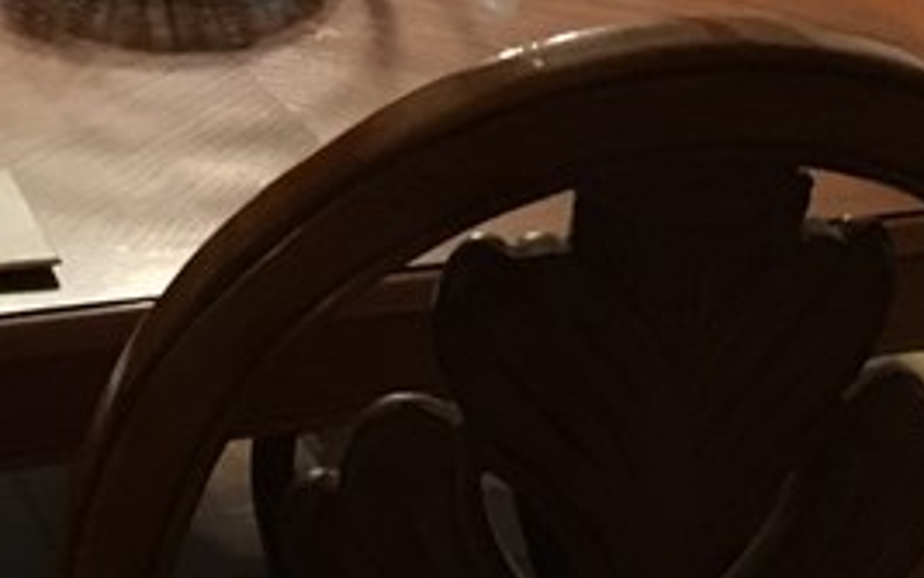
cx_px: 273
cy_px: -723
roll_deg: -2.7
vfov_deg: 10.0
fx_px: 2972
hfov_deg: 17.6
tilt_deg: -3.7
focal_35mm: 118
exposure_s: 1/24
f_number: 2.2
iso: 200
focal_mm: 4.15
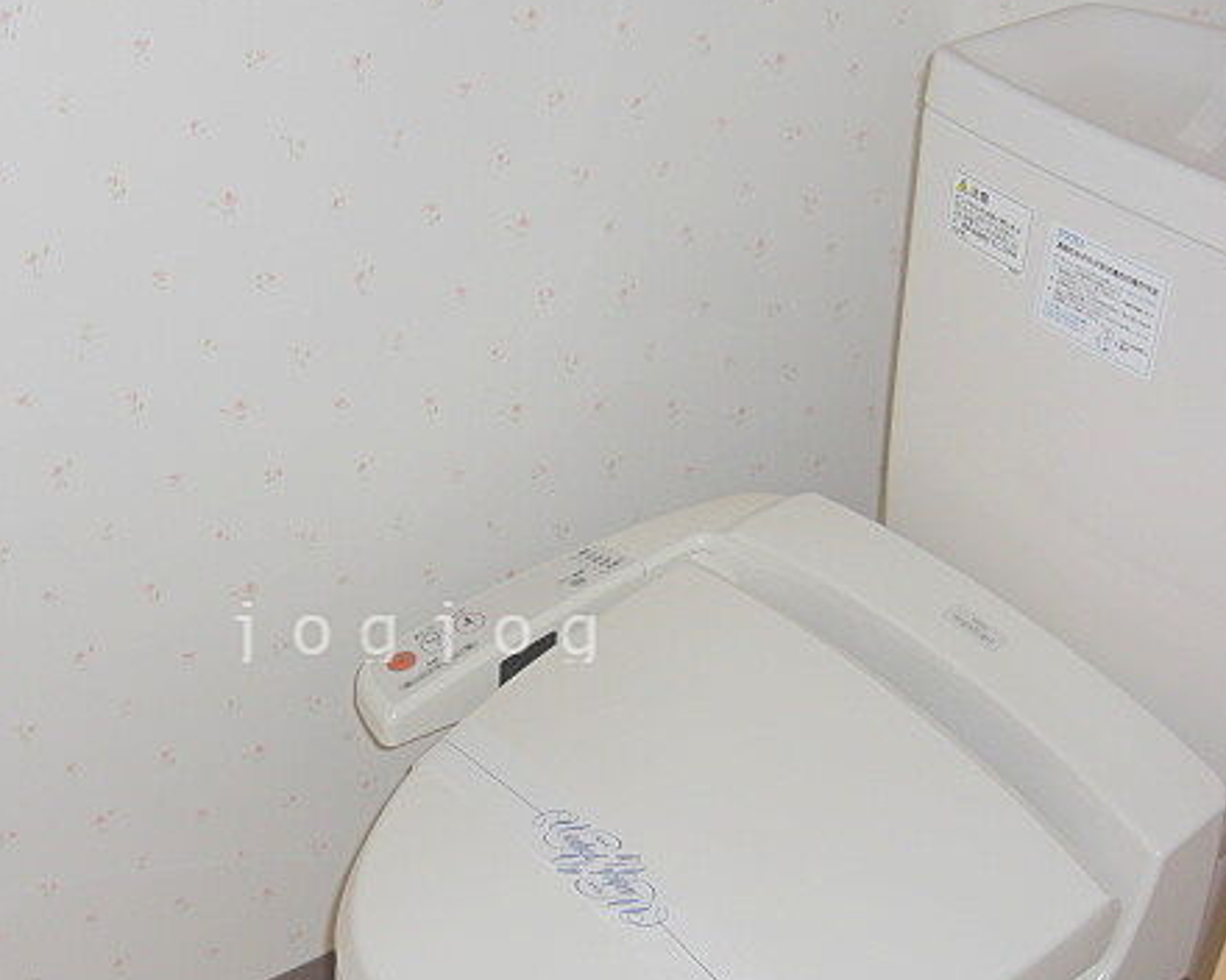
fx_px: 1959
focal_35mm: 54
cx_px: 421
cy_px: 629
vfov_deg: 28.0
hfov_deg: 34.5
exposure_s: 1/60
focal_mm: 7.9
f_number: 2.8
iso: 100
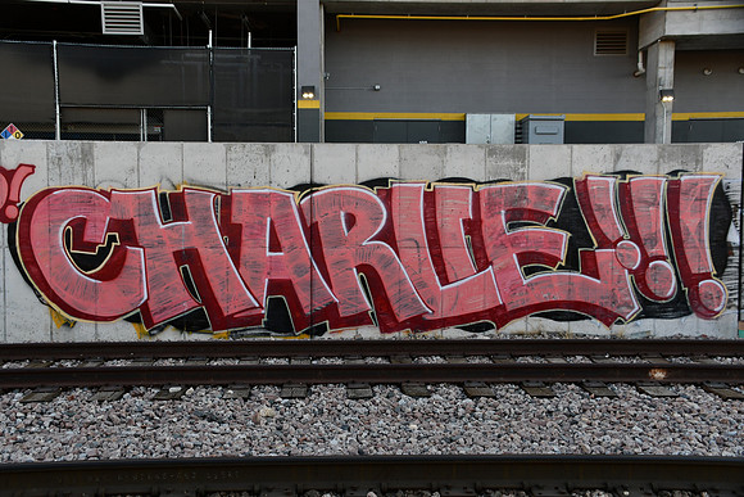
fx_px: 806
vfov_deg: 34.2
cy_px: 248
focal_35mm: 39
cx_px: 372
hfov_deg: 49.5
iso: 200
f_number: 5.6
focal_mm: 26
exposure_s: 1/250
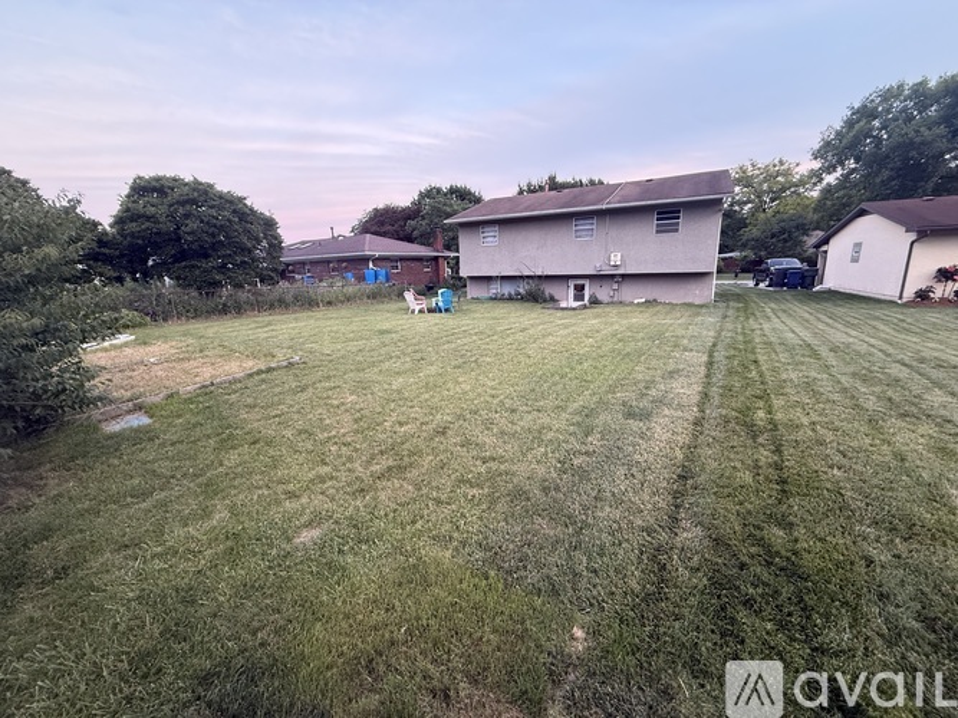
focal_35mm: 14
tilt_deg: -13.7
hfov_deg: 102.1
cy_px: 359
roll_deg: +2.0
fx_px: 387
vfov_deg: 85.7
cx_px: 479
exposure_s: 1/74
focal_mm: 2.22
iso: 320
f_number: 2.2
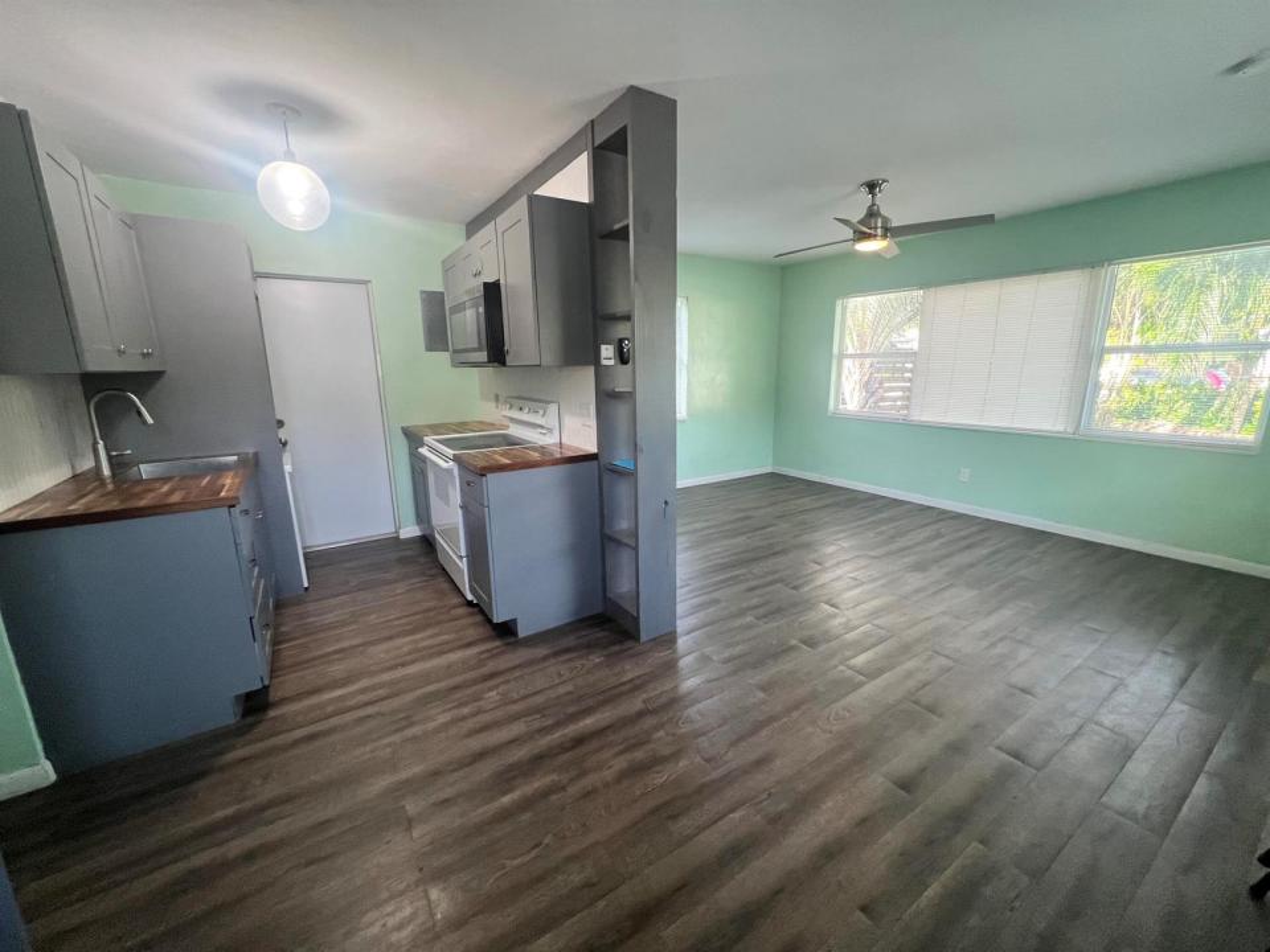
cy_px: 476
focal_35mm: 13
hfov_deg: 106.2
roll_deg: +0.7
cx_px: 635
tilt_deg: -12.3
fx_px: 477
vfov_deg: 89.9
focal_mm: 1.57
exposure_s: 1/60
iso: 200
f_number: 1.8
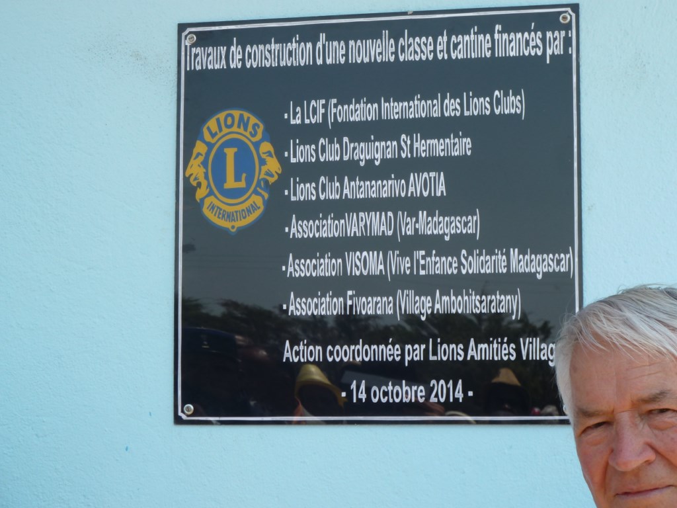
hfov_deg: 21.8
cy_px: 254
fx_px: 1760
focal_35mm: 90
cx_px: 338
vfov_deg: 16.4
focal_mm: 14.7
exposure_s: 1/200
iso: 80
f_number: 4.3
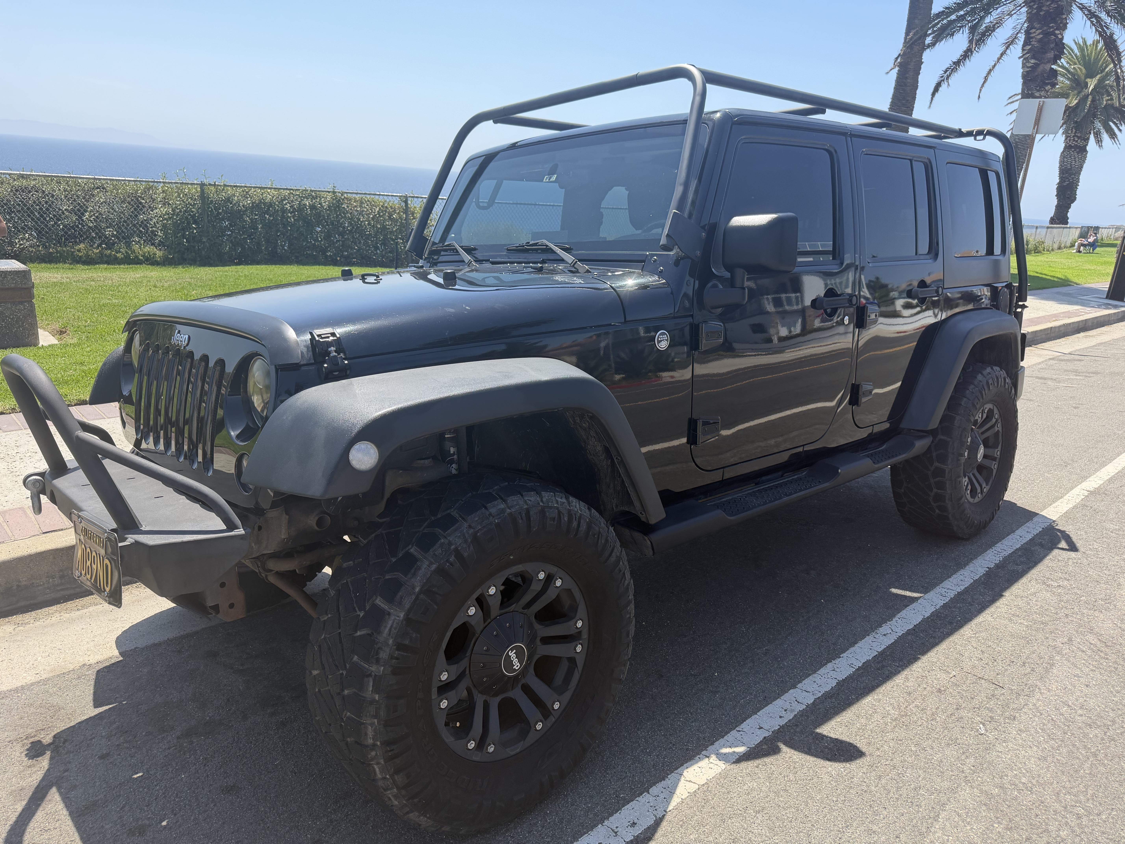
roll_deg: -4.7
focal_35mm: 24
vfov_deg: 56.8
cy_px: 422
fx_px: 780
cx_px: 562
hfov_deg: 71.6
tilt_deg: -16.6
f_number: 1.78
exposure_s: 1/2611
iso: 100
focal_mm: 6.76
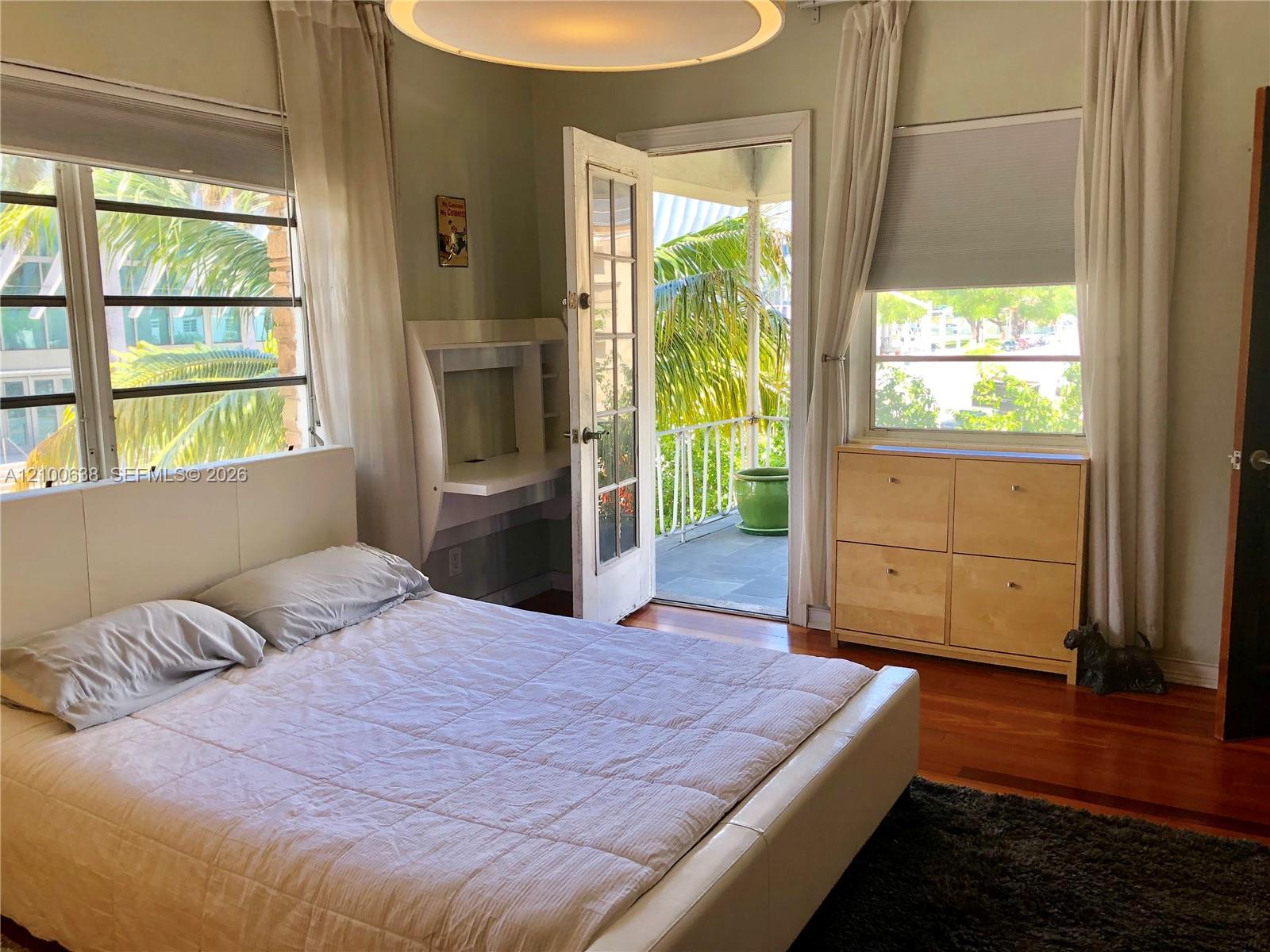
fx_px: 1027
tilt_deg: -7.9
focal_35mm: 28
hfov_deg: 63.4
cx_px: 635
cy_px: 476
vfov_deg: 49.7
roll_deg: +1.4
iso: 40
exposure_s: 1/120
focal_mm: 4
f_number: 1.8
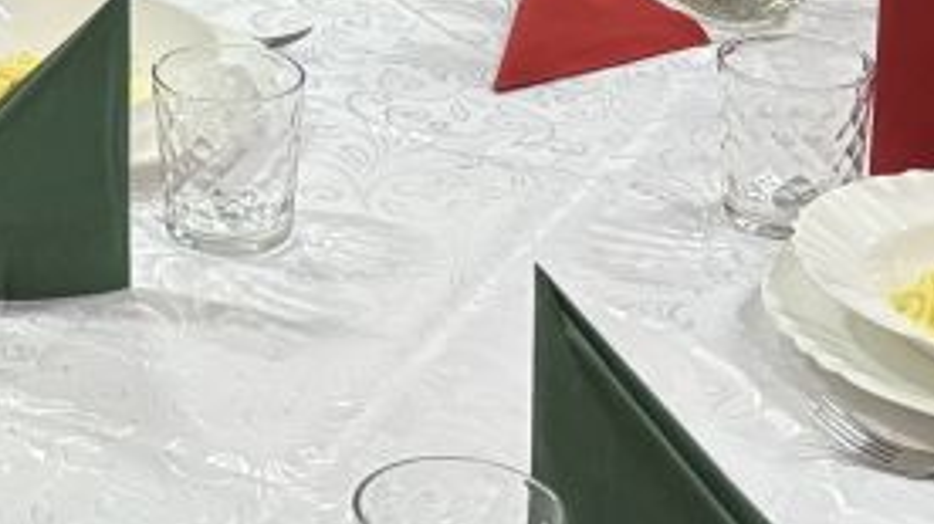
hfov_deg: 16.9
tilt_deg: -12.5
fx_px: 3045
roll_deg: +1.2
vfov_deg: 9.4
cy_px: -412
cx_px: -95
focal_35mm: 123
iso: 400
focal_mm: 5.96
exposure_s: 1/33
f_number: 1.6
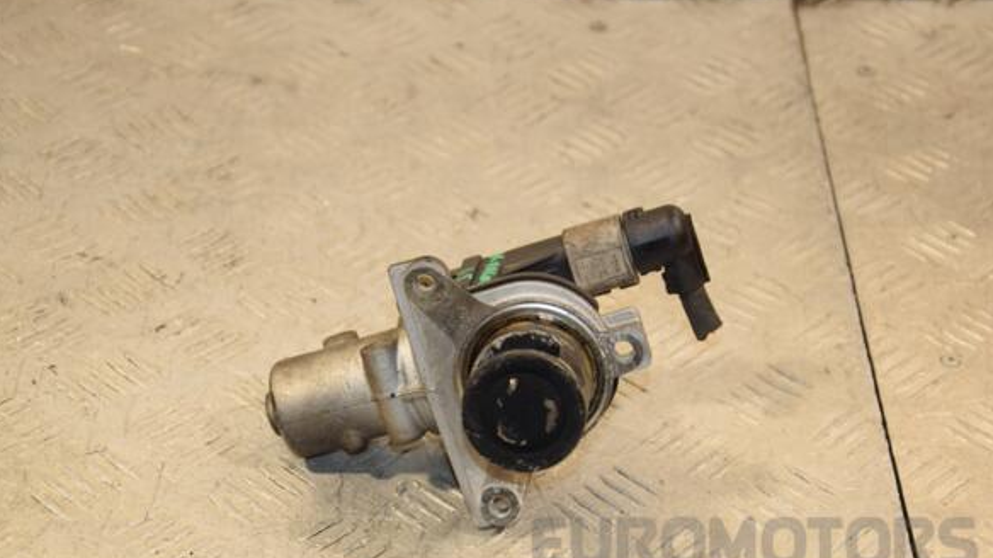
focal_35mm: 84
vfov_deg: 14.4
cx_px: 500
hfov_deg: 25.3
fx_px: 2211
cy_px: 316
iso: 800
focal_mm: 52
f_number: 5
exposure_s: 1/200
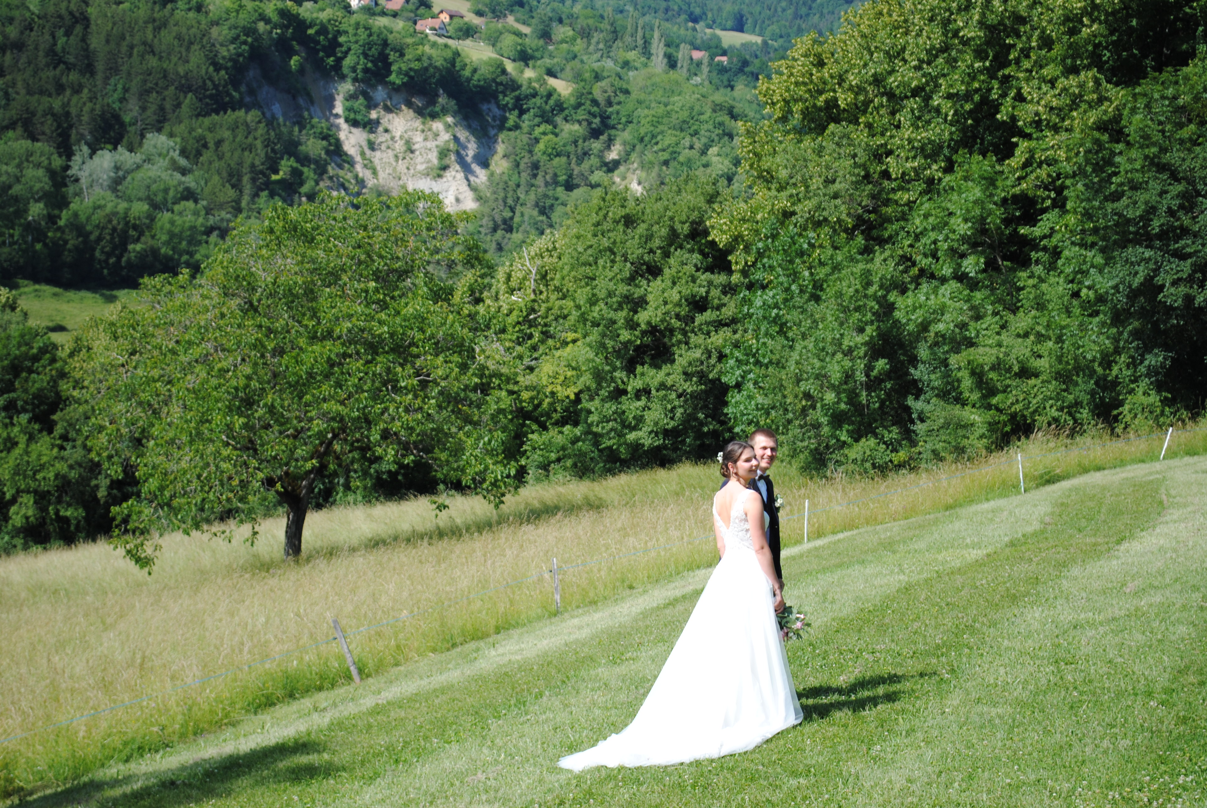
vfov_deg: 18.2
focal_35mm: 75
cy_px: 404
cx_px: 604
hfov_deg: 27.0
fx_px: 2518
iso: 100
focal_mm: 50
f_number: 8
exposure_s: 1/250
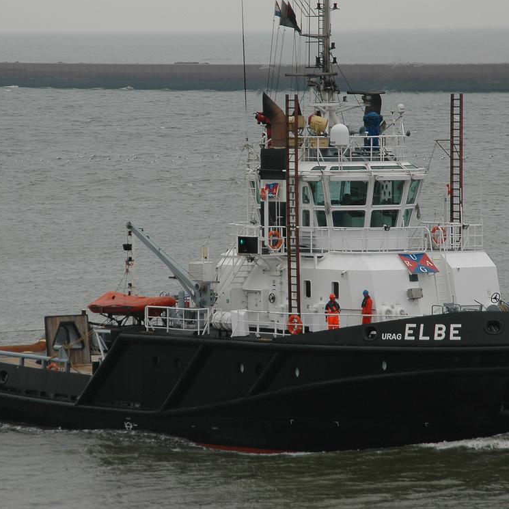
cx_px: 259
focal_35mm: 254
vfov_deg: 6.9
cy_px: 221
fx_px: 4226
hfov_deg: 6.9
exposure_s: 1/400
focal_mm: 116
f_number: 6
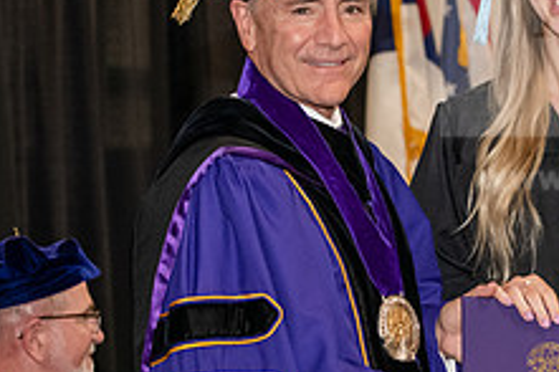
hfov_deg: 11.2
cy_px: 232
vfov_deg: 7.4
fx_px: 2855
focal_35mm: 184
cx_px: 364
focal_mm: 70
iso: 2500
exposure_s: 1/200
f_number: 5
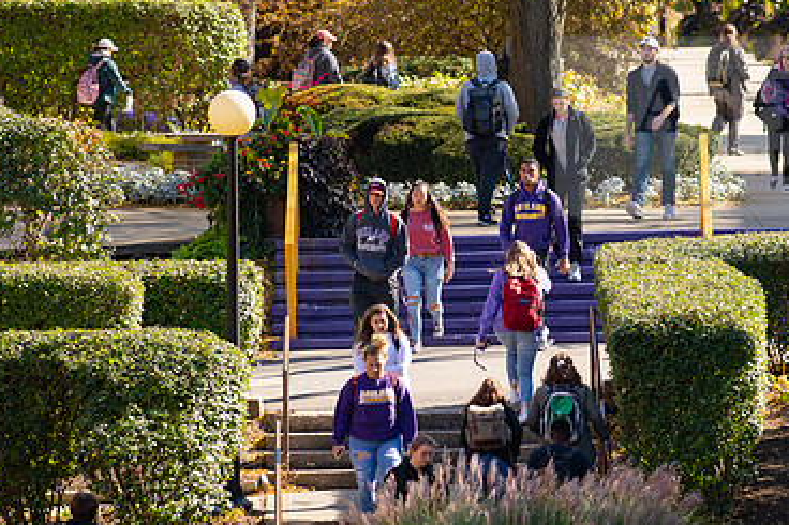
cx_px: 491
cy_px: 297
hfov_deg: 4.4
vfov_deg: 2.9
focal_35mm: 473
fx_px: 10361
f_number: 5.6
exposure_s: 1/400
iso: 250
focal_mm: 300
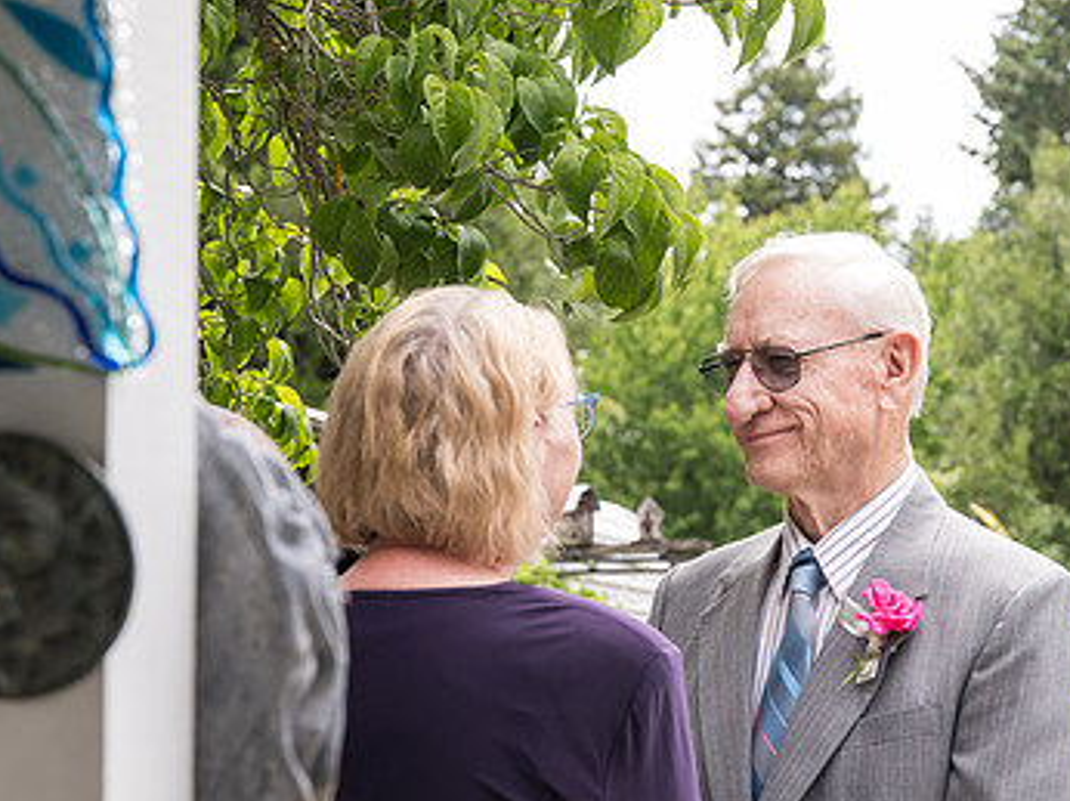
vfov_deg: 13.6
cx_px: 793
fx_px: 3367
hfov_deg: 18.0
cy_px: 513
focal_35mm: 109
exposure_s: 1/500
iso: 400
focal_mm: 58
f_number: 5
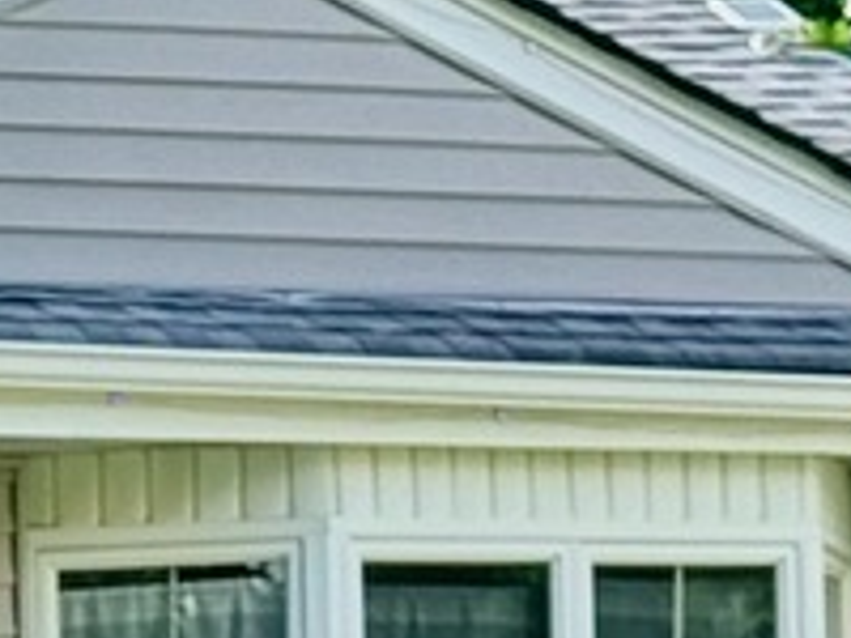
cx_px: -1264
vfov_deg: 4.3
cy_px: 1000
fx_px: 8506
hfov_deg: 5.5
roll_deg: +0.5
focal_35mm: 346
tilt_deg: +1.8
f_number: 1.78
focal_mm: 6.76
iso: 100
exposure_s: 1/1715
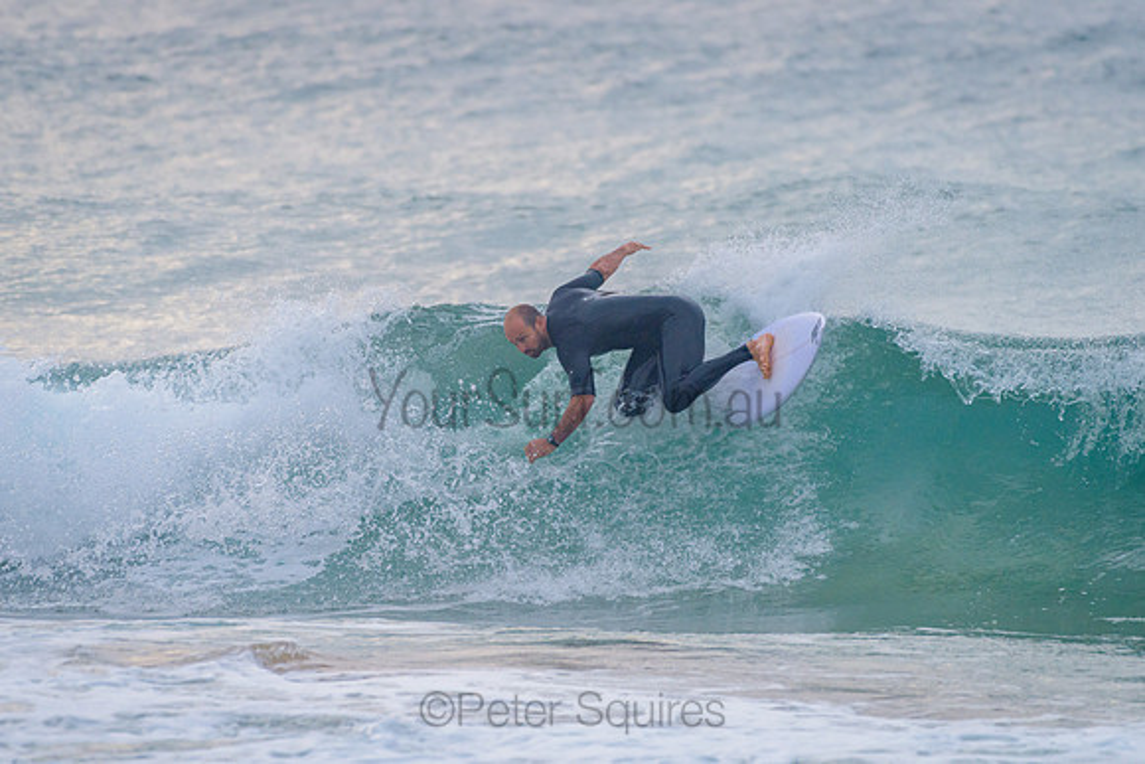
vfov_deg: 2.2
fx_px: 19505
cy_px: 375
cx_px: 555
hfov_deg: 3.4
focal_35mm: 613
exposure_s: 1/1250
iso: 500
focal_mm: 500
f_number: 5.6
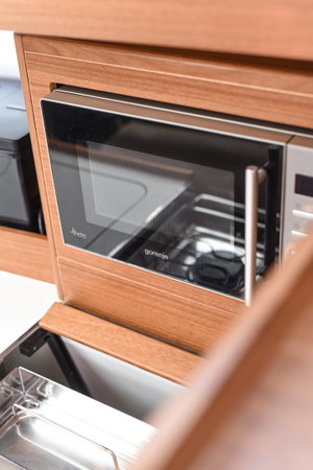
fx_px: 652
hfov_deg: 27.0
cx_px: 156
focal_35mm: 50
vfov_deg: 39.6
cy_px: 235
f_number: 2.8
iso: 800
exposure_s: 1/125
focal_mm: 50
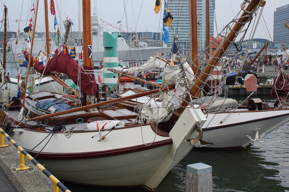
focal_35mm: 45
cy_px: 96
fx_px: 361
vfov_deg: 29.9
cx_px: 144
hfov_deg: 43.6
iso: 200
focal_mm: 30
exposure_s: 1/100
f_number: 6.3
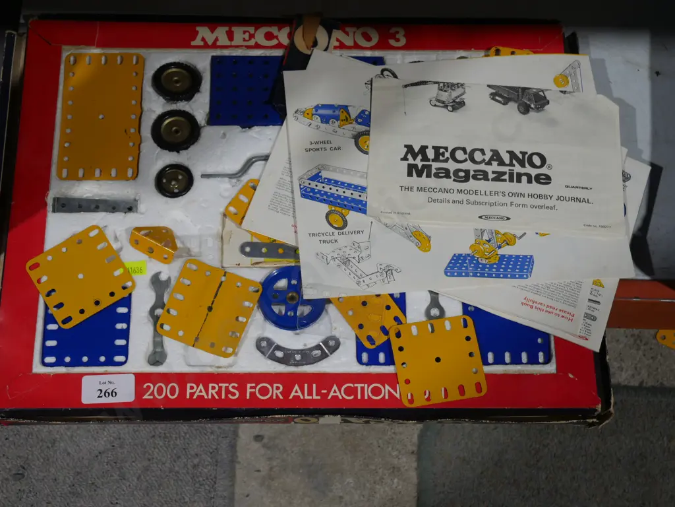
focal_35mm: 62
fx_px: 1209
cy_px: 254
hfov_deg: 31.2
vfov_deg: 23.7
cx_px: 338
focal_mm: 31
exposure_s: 1/80
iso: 400
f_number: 5.4
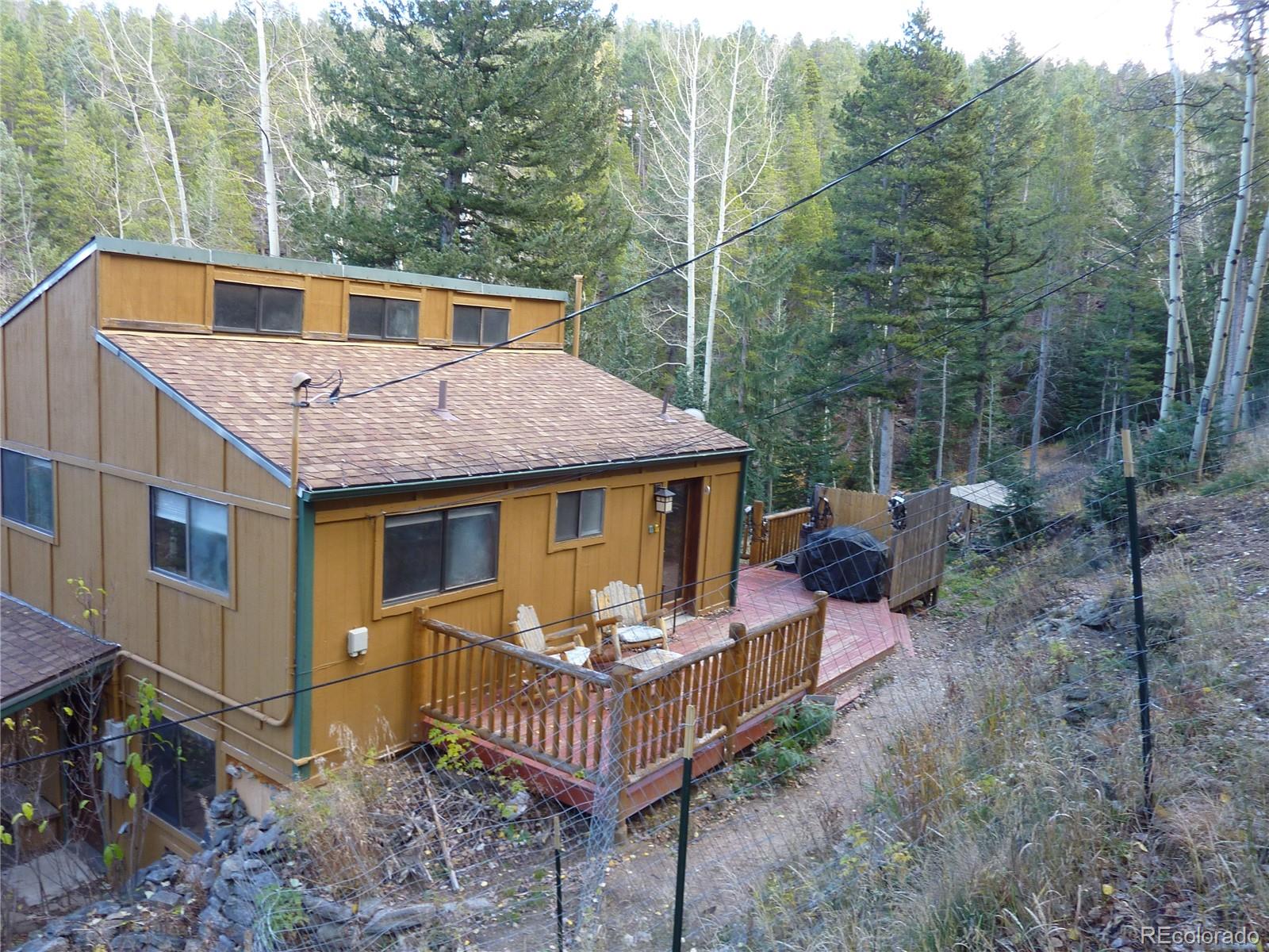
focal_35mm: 25
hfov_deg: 69.4
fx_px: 916
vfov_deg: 54.9
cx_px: 634
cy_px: 476
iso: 100
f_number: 3.3
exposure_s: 1/30
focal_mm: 4.1
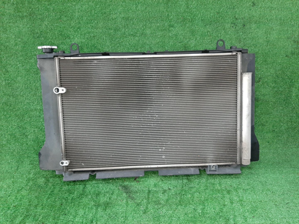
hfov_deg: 67.3
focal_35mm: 26
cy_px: 112
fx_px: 225
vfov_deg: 53.1
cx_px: 150
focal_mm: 3.93
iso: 240
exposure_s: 1/25
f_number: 1.7
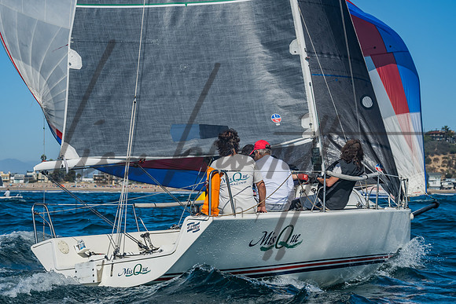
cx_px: 206
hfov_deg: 24.2
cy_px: 169
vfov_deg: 16.3
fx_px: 1063
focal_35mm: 84
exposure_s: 1/640
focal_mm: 63
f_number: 6.3
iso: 160
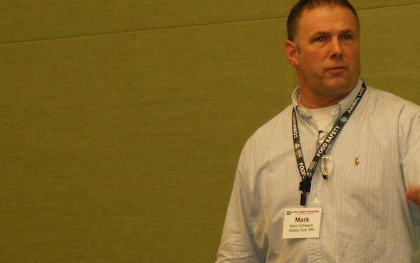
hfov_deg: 8.7
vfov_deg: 5.5
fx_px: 2748
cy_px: 117
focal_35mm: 240
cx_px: 275
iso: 1000
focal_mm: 29.8
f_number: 5.4
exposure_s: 1/60
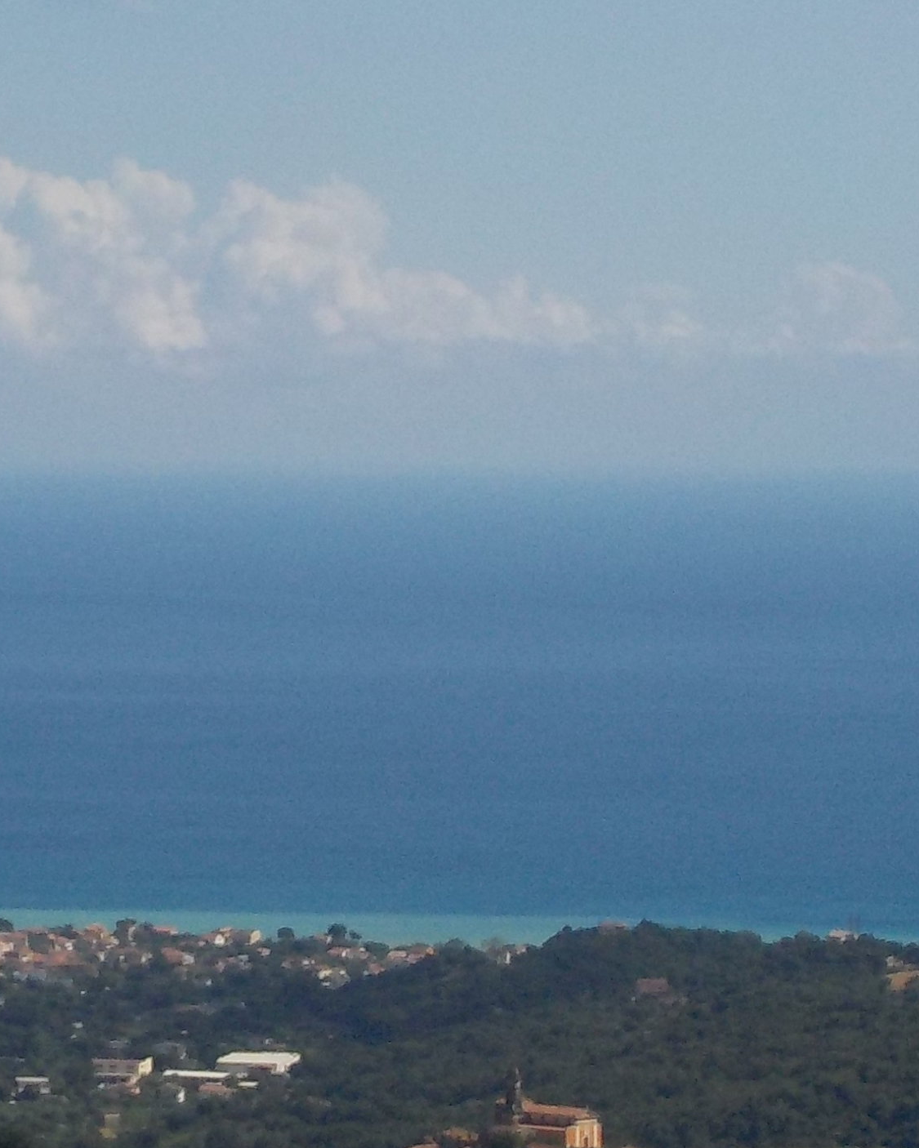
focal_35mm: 205
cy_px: 764
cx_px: 267
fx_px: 6969
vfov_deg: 9.4
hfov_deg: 7.5
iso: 125
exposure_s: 1/1000
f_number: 5.3
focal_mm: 9.7
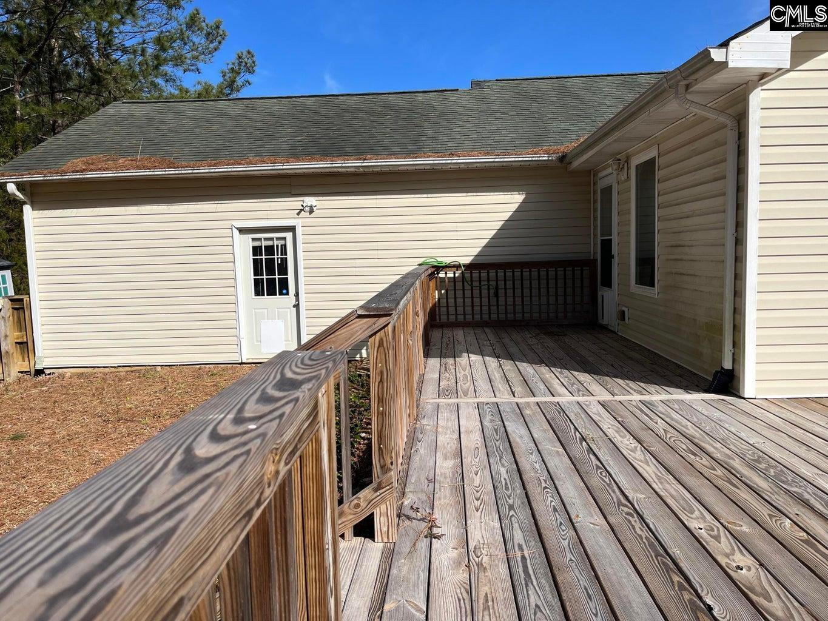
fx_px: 622
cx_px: 414
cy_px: 310
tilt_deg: -5.0
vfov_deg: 53.1
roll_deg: +1.5
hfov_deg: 67.3
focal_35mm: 26
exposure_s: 1/5076
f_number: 1.6
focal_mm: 5.1
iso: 50
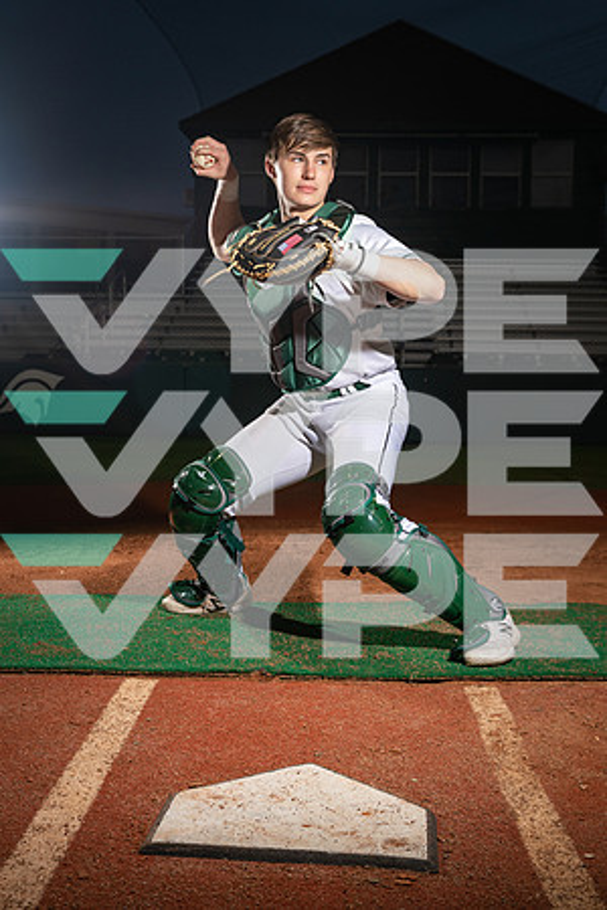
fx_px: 1189
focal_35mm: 47
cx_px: 304
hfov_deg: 28.6
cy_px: 455
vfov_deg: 41.9
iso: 200
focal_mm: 47
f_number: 5.6
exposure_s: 1/250
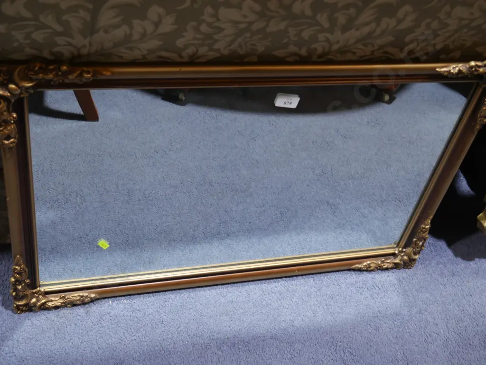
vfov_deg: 31.5
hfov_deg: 41.2
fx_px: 646
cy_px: 182
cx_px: 243
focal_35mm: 46
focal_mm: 23
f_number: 5.1
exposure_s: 1/60
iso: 640
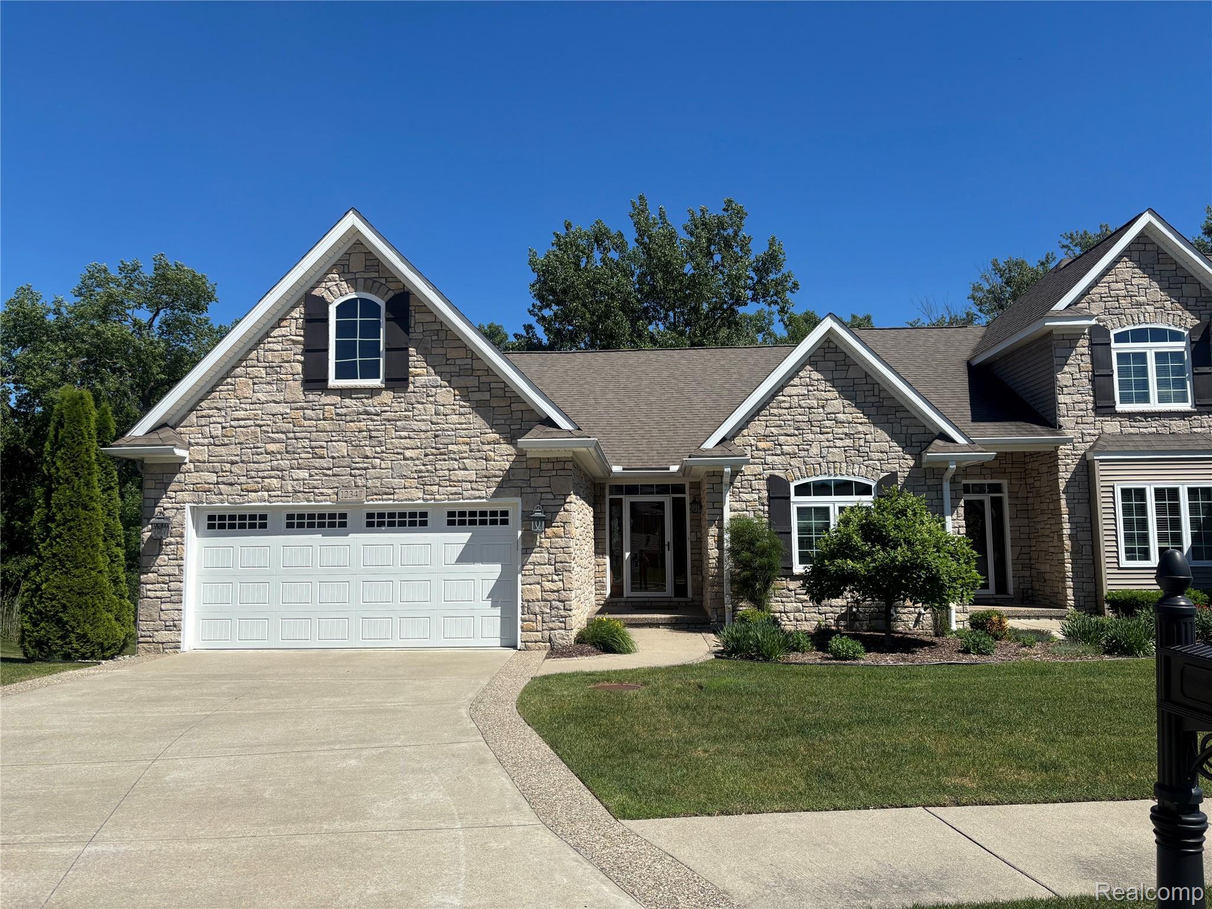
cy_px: 454
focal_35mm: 26
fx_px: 910
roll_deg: +0.5
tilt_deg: +6.9
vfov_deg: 53.1
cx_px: 606
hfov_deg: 67.3
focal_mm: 5.96
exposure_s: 1/3788
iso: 50
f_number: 1.6
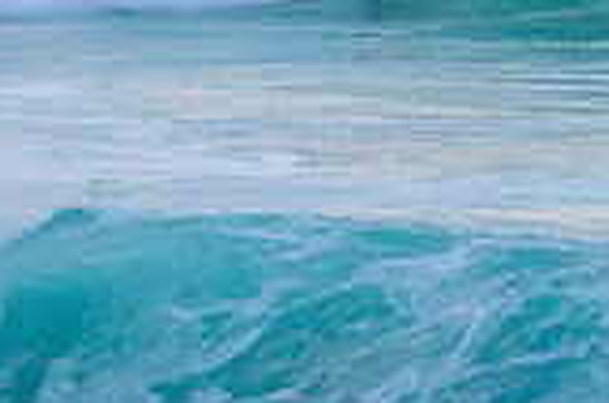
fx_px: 36941
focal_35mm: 2188
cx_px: 423
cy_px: -226
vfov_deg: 0.6
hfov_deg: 0.9
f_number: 5.6
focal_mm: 500
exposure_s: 1/2000
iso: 1600
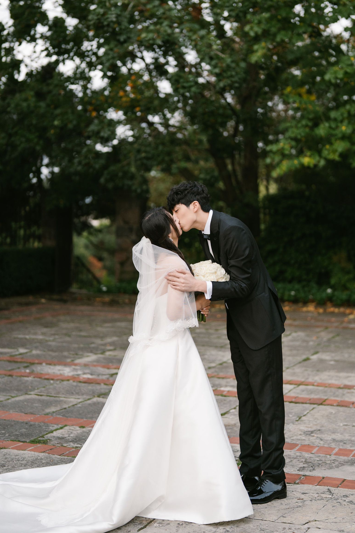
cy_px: 208
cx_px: 182
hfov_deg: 20.9
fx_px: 962
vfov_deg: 30.9
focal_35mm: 65
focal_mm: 50
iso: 400
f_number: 1.4
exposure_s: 1/1250
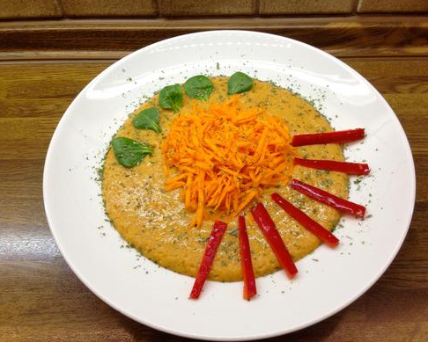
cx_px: 230
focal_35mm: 35
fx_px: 443
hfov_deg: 51.5
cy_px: 172
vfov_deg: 42.2
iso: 50
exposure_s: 1/33
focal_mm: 4.12
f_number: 2.4
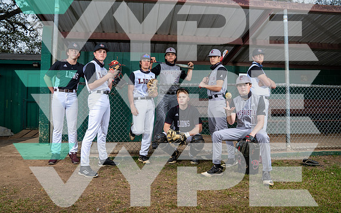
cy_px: 102
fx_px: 232
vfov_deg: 49.3
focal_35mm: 25
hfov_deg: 72.5
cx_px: 167
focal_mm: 24
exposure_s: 1/125
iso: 100
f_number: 6.3
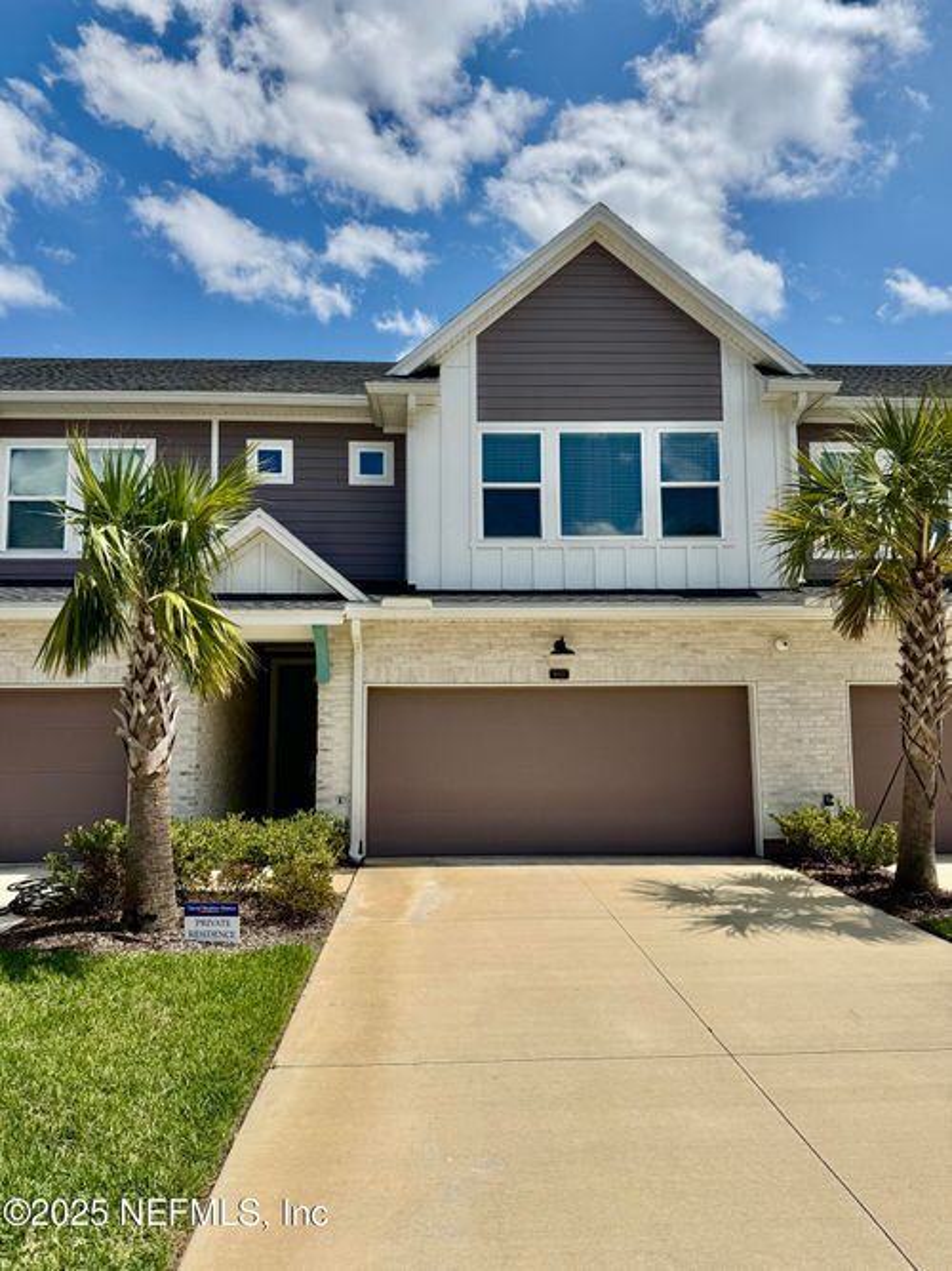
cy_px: 636
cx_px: 476
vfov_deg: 71.6
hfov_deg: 56.8
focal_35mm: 24
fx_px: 880
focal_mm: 6.76
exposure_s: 1/9009
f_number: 1.78
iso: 80
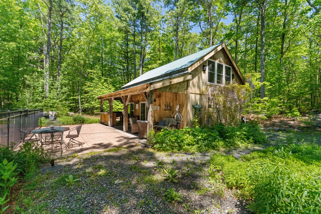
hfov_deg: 97.8
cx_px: 160
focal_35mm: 16
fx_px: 140
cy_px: 107
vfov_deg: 74.8
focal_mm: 15.7
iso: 3200
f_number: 11
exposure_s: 1/1250
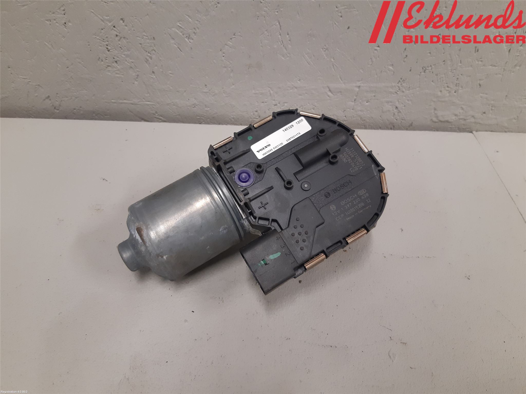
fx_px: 395
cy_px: 197
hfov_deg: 67.3
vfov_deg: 53.1
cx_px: 263
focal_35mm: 26
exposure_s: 1/50
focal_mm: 3.93
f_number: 1.7
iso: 125
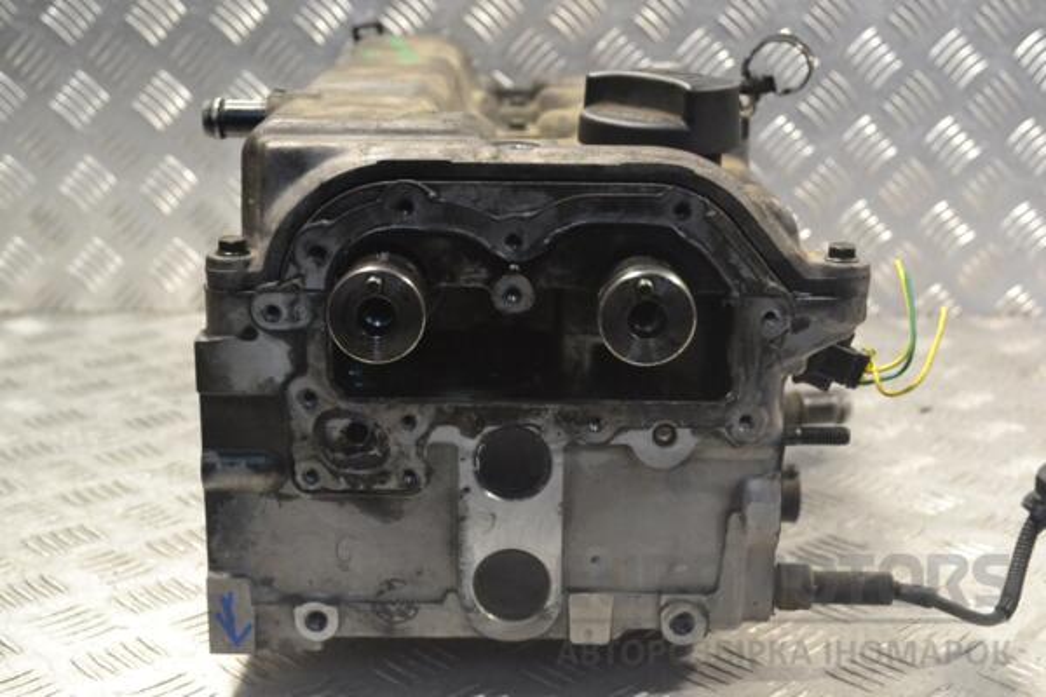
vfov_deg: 25.8
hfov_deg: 37.9
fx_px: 1525
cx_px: 523
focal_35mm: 52
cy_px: 348
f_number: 7.1
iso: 3200
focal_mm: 35
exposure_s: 1/200
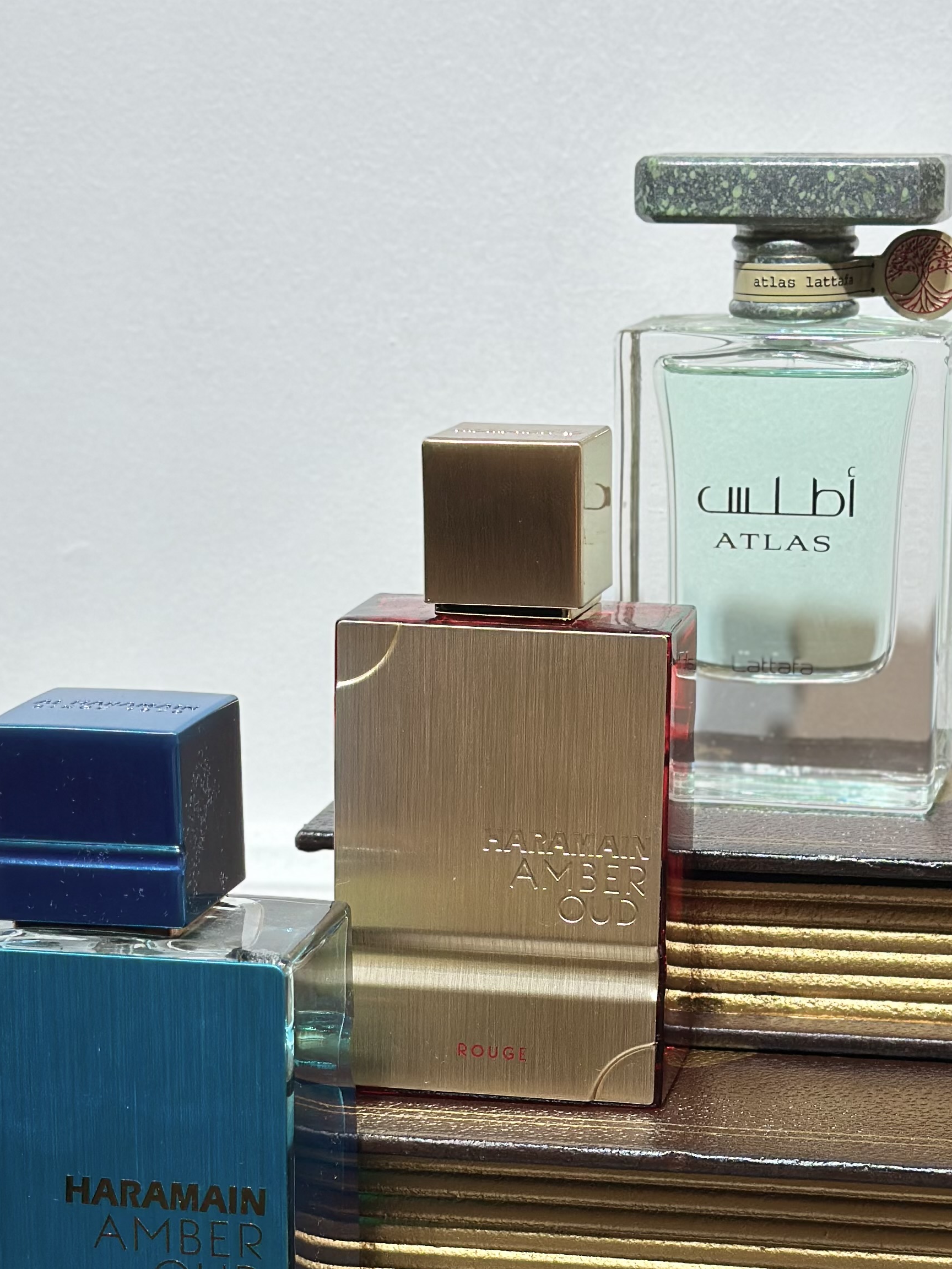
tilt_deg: -16.8
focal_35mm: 84
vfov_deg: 23.0
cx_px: 610
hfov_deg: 17.5
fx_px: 3080
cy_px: 957
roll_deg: +0.0
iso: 80
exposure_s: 1/342
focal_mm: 6.86
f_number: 1.78
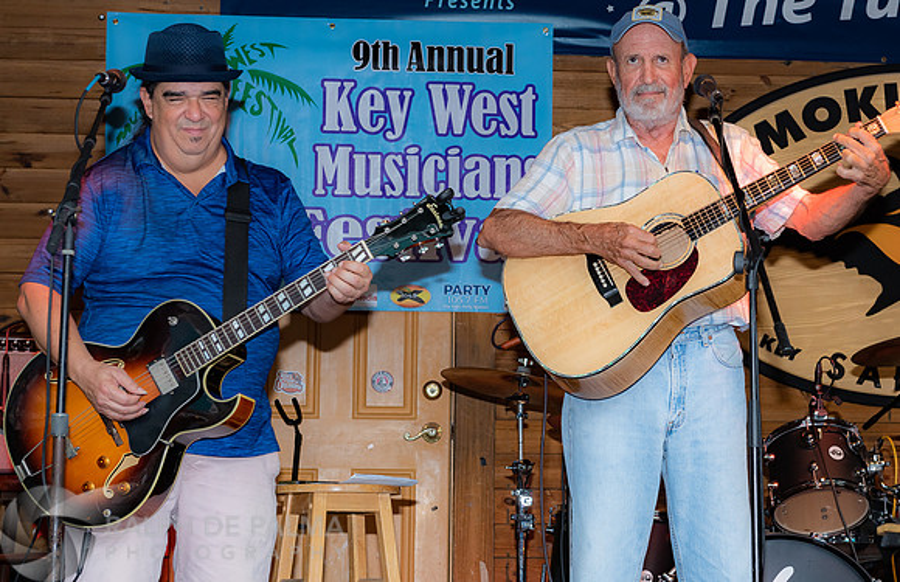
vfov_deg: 16.3
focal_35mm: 82
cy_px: 303
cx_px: 590
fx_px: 2032
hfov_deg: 24.9
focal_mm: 62
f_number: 5.6
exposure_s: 1/160
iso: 800
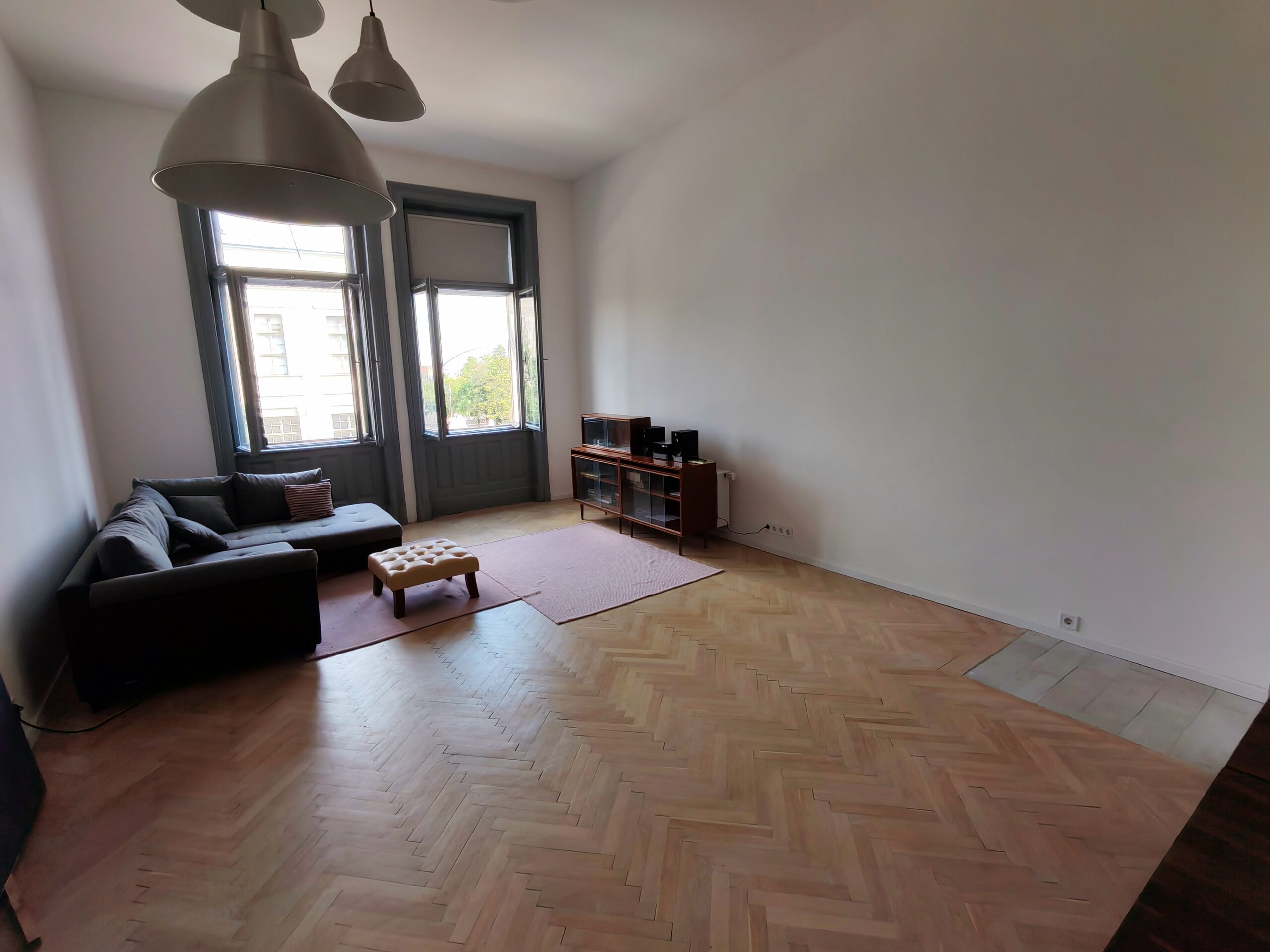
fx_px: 587
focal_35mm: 16
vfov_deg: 78.1
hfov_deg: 94.5
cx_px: 635
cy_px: 476
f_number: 2.2
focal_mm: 1.96
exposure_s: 1/200
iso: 50
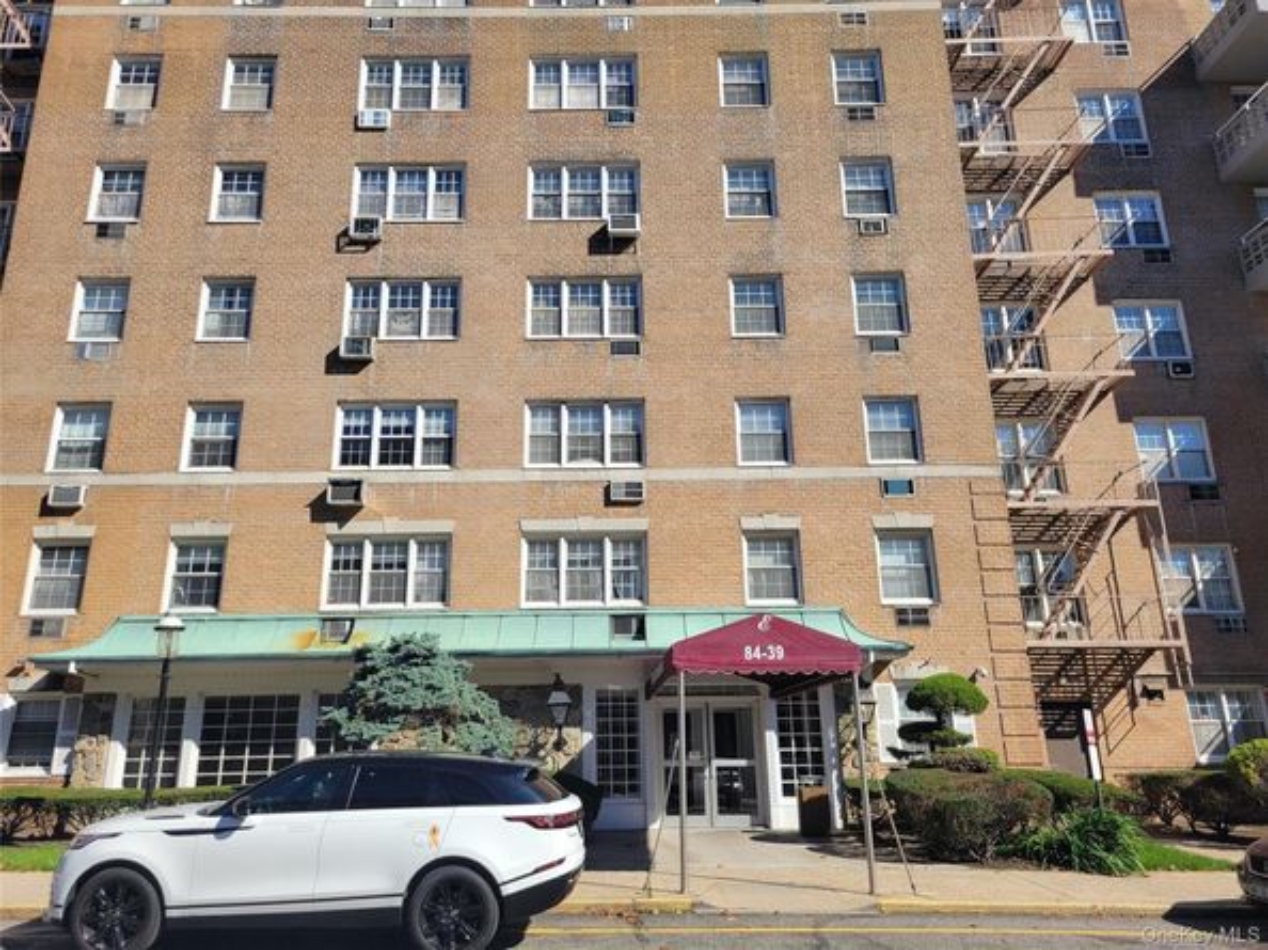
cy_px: 475
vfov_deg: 53.0
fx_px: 952
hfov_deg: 67.3
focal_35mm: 26
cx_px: 634
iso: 40
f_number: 1.8
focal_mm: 5.4
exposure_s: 1/2157
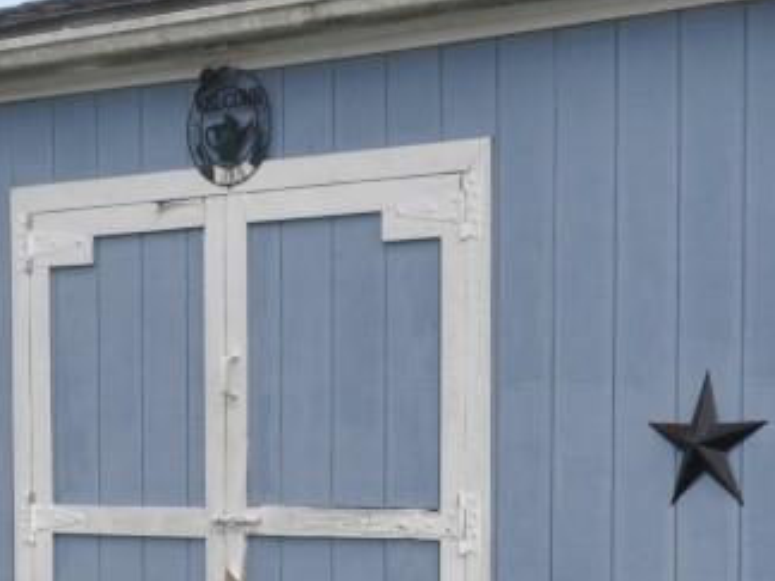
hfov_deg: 17.4
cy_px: 586
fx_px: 2530
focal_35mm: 113
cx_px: 443
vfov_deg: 12.9
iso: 200
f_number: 9.5
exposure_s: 1/200
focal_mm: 22
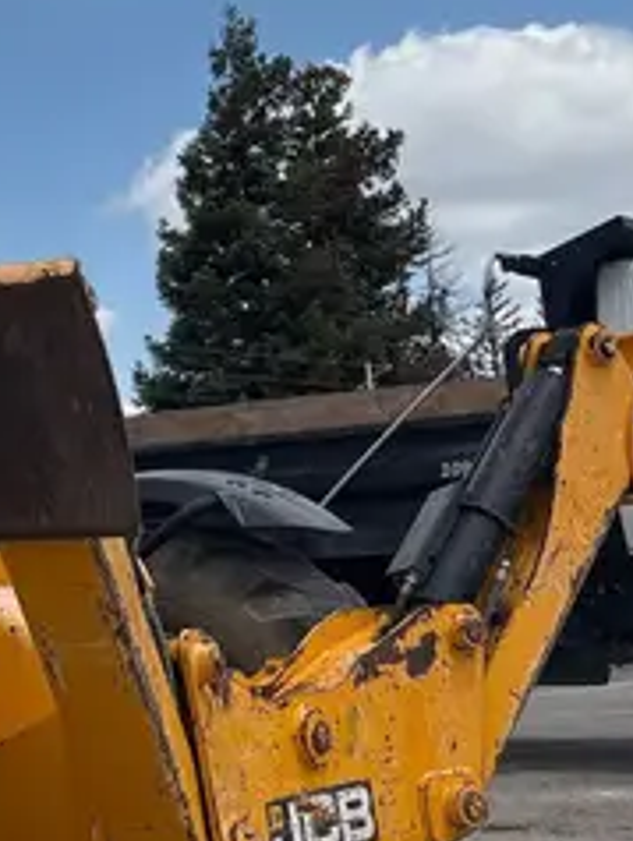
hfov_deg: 16.7
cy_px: 221
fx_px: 1947
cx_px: -329
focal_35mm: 80
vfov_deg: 24.2
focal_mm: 5.96
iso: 50
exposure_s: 1/6329
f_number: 1.6
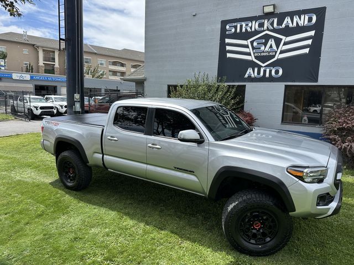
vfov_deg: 56.8
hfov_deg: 71.6
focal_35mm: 24
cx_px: 177
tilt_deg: -6.6
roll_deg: -1.9
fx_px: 245
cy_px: 132
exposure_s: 1/2591
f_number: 1.78
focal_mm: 6.86
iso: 80
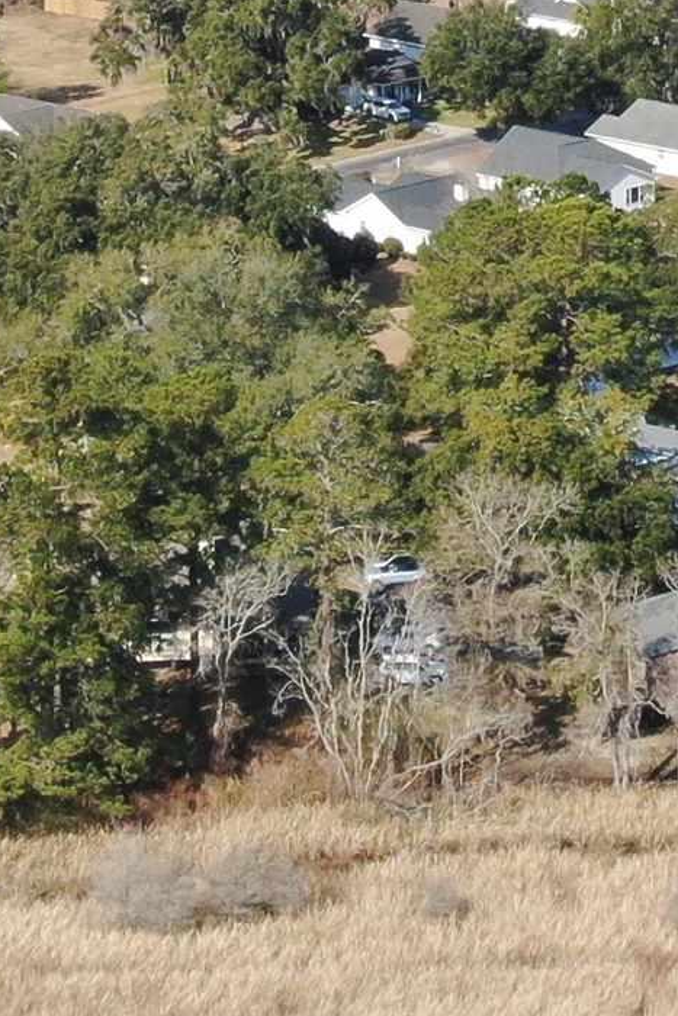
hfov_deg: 6.3
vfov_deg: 9.3
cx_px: 727
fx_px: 6183
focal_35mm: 219
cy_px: -168
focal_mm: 8.6
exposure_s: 1/500
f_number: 3.8
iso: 100
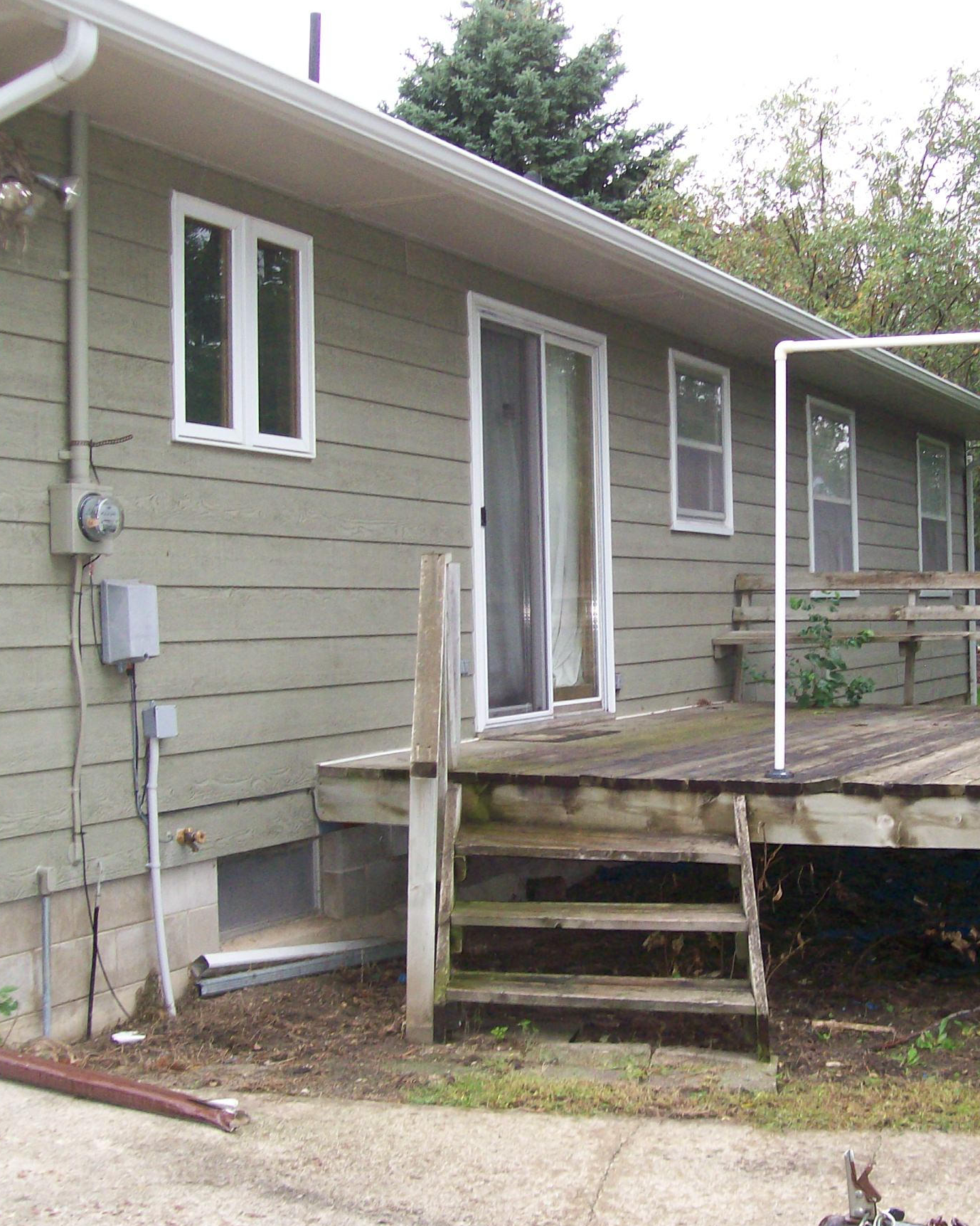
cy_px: 613
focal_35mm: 47
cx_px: 673
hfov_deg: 31.8
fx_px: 1704
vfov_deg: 39.5
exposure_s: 1/64
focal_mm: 6
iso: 140
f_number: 2.7
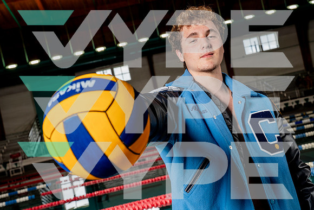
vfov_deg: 27.0
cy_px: 105
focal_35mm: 50
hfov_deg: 39.6
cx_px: 157
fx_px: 436
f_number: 6.3
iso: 400
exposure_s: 1/250
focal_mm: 50
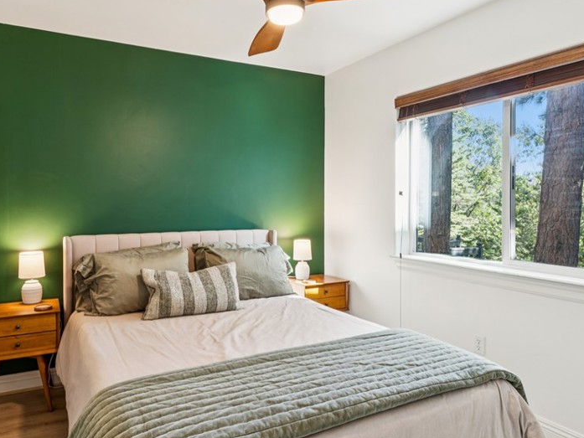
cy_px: 204
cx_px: 251
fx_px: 414
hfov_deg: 70.0
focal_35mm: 25
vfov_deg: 55.7
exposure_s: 1/2
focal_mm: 17.4
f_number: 13
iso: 100
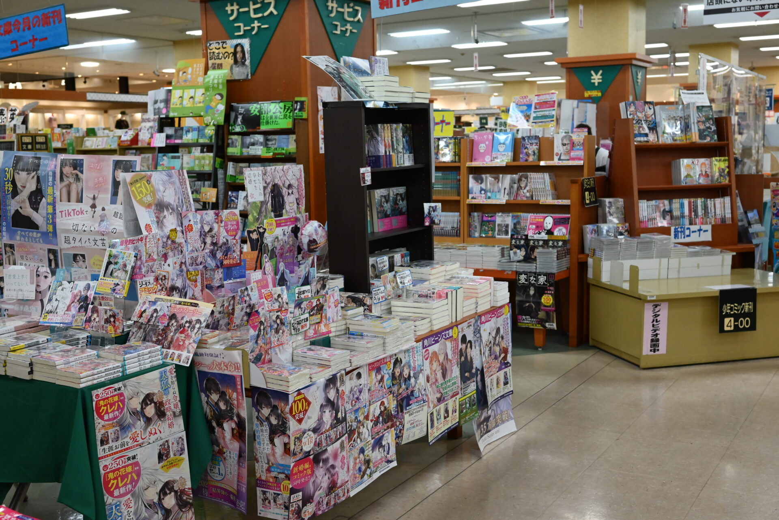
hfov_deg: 48.4
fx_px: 866
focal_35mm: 40
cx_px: 390
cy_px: 260
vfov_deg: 33.4
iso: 2200
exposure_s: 1/320
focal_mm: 40
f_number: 6.3
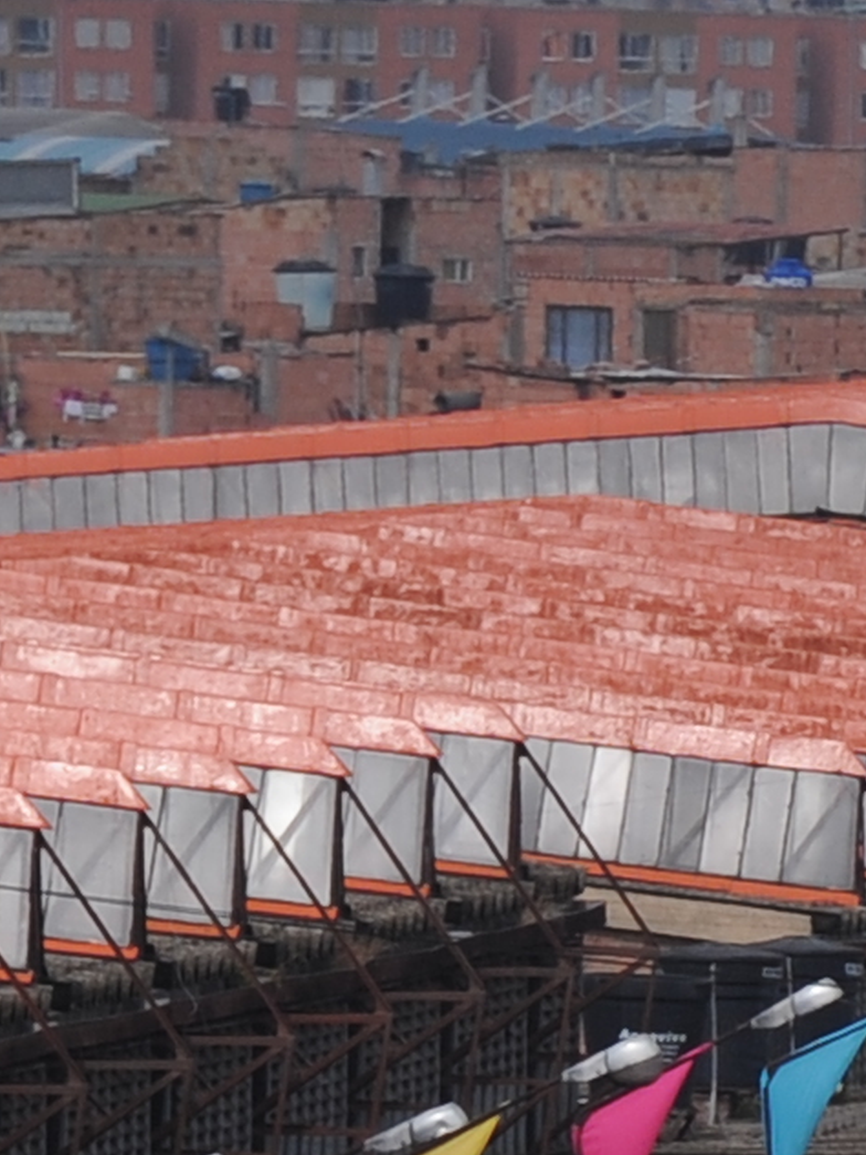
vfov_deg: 1.5
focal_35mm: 1295
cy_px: 2425
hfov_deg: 1.1
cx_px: 1537
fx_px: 43197
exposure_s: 1/3200
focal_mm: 200
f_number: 5.6
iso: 400
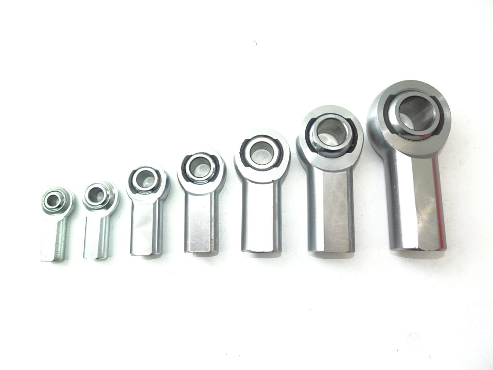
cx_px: 246
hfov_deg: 71.6
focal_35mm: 24
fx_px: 342
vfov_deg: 56.8
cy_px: 185
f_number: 3.5
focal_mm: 4.1
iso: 80
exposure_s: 1/60
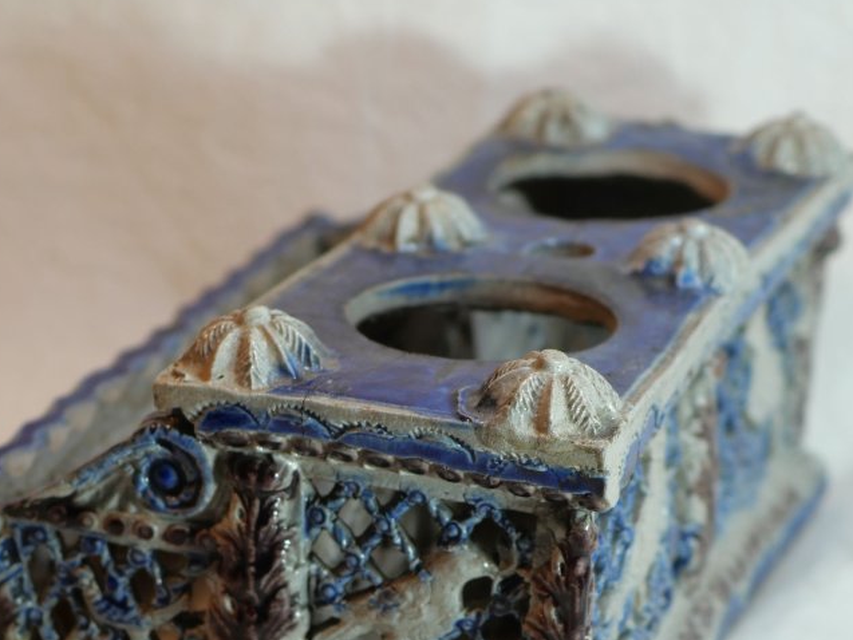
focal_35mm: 113
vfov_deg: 13.1
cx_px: 355
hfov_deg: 17.4
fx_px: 2785
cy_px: 478
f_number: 3.5
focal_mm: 30
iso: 200
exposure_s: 1/125
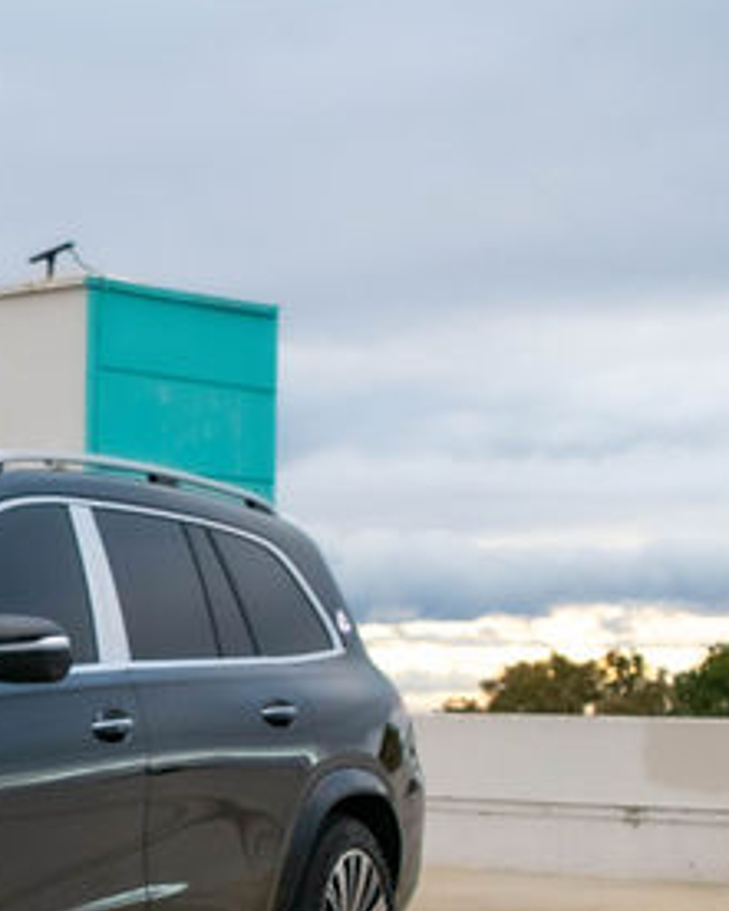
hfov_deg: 14.8
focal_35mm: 99
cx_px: -251
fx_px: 2669
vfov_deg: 19.2
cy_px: 668
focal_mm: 18
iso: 800
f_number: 3.8
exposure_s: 1/1000
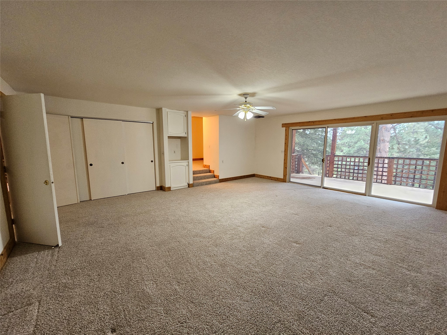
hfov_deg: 106.2
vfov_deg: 89.9
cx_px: 224
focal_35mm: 13
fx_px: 168
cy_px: 168
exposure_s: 1/60
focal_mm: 2.2
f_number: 2.2
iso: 400
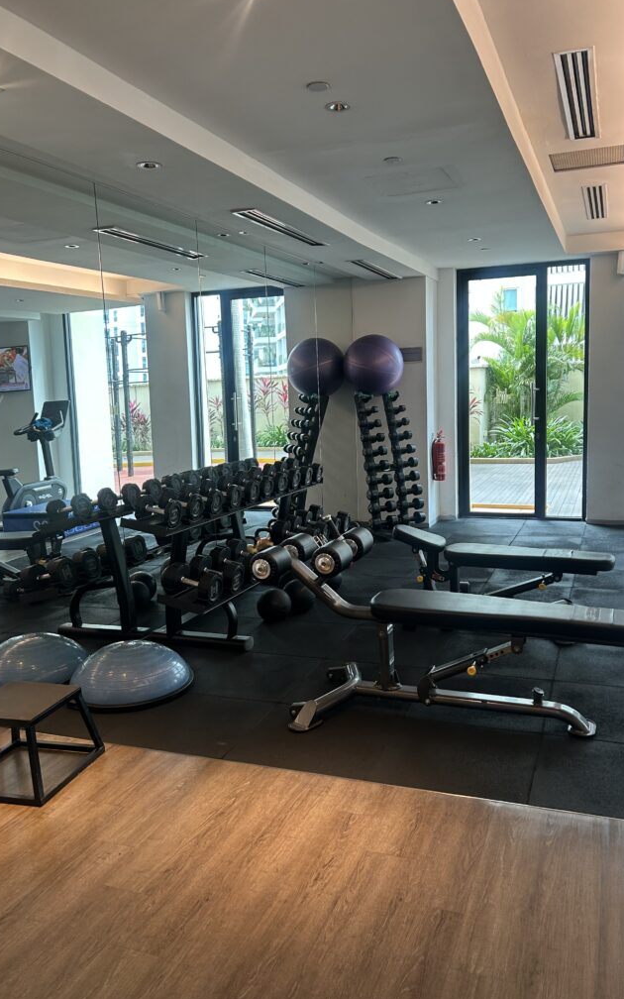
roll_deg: +1.1
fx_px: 762
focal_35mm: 28
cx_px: 341
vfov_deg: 66.5
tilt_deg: -8.5
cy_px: 498
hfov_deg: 44.5
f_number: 1.5
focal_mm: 5.7
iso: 80
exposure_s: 1/100
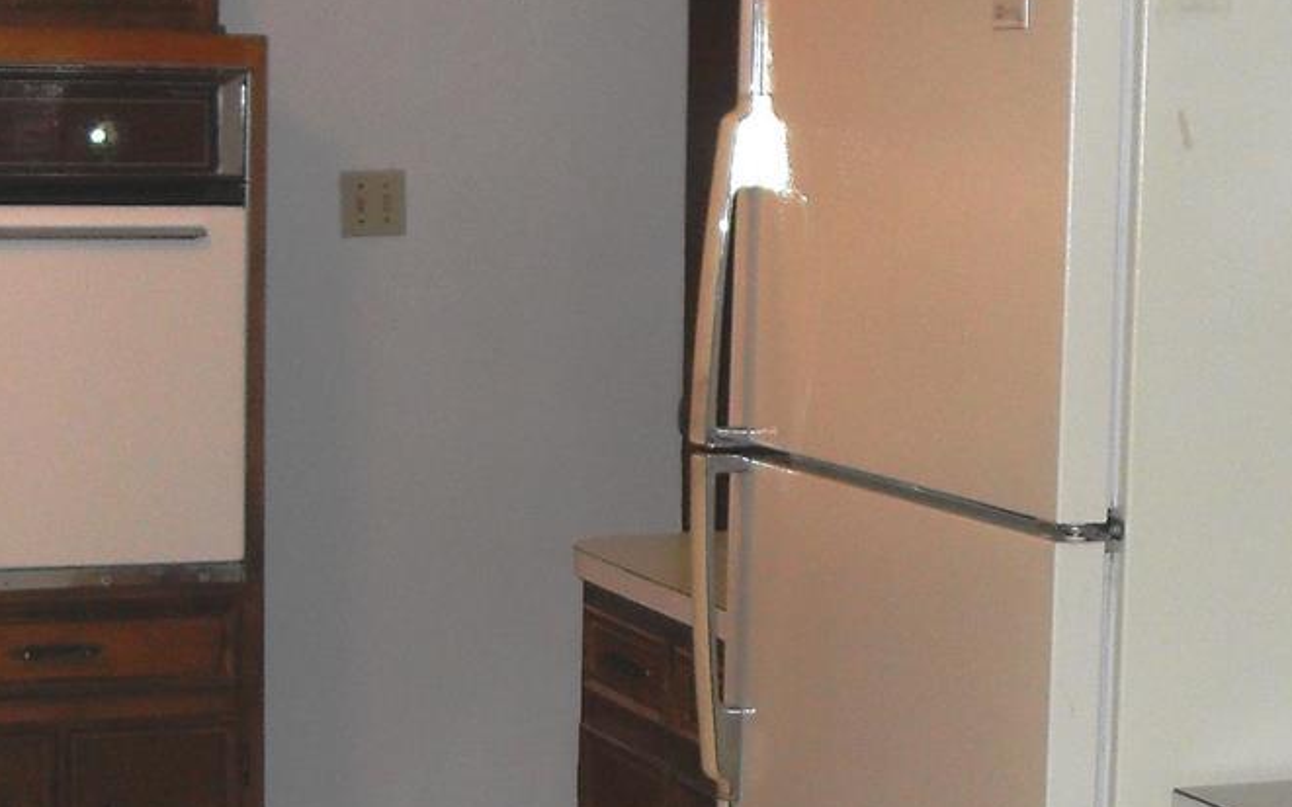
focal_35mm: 95
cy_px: 410
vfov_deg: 13.8
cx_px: 899
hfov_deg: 21.7
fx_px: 3345
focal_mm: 6.3
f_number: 2.8
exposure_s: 1/45
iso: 100
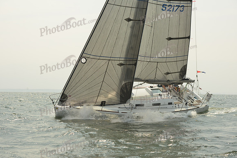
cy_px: 79
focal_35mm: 80
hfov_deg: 25.4
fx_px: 527
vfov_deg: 17.1
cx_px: 118
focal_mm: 80
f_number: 9
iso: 320
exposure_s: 1/1250
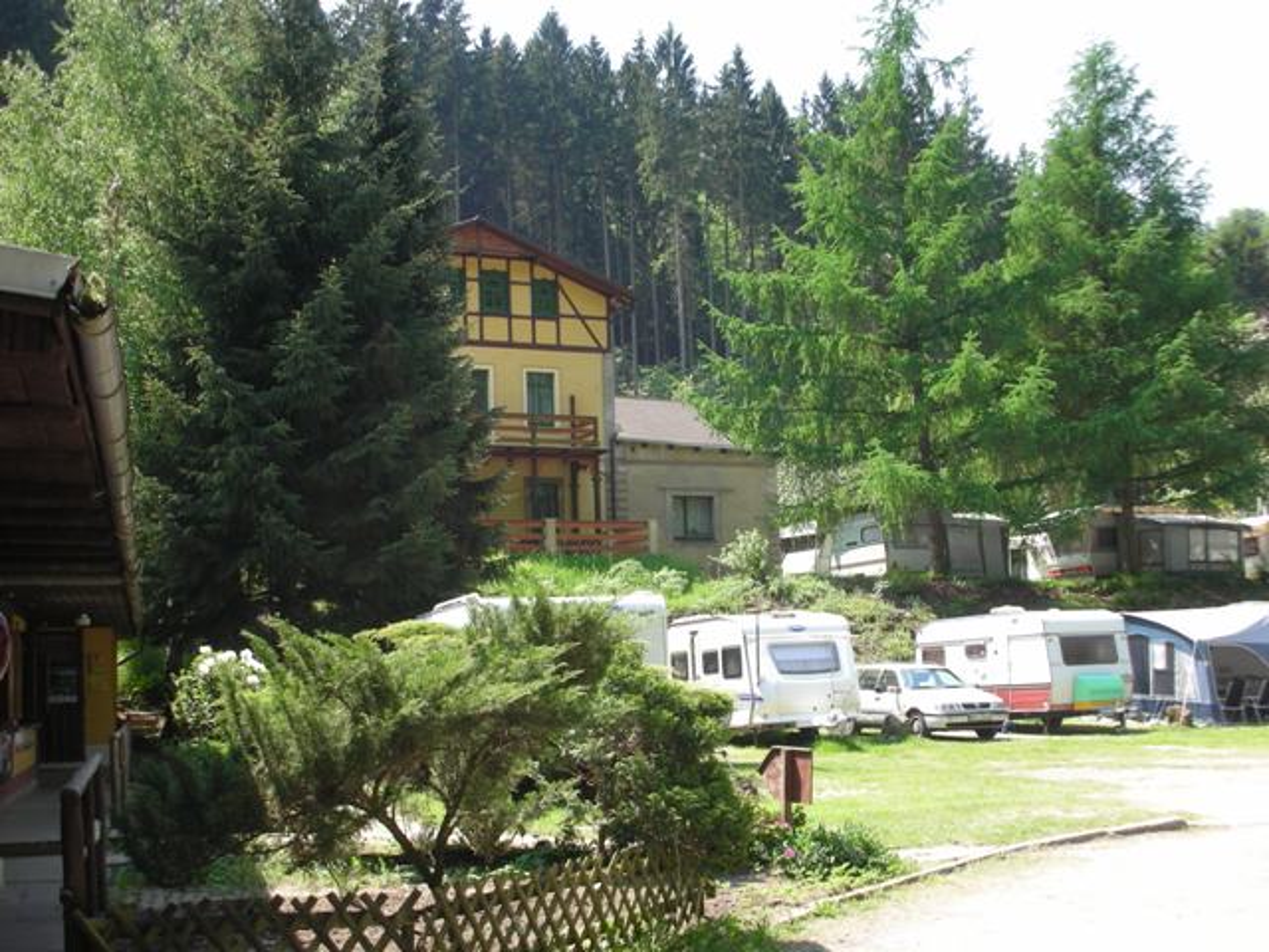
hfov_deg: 41.2
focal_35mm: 46
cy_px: 476
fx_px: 1686
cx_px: 634
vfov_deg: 31.5
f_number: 3.5
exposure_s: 1/134
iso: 50
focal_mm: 7.7
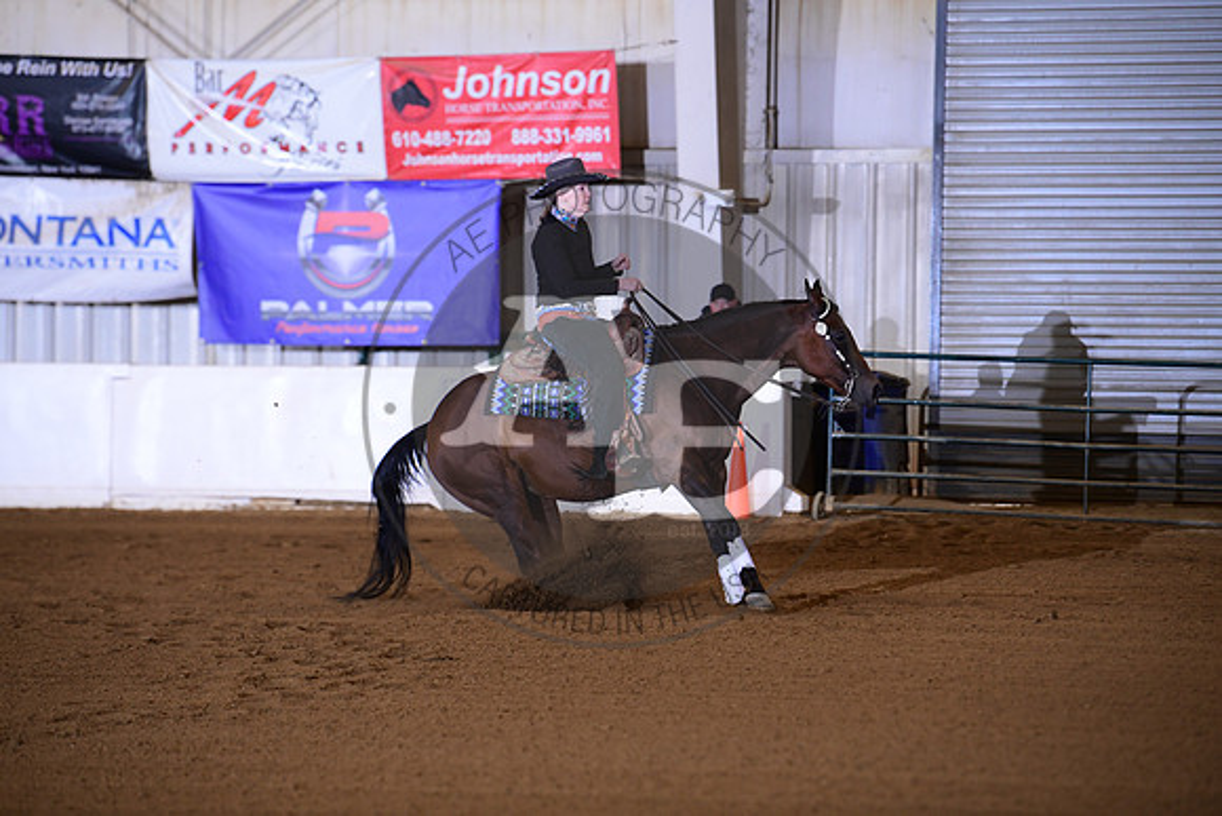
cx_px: 611
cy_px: 408
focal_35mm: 200
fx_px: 6790
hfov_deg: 10.3
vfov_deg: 6.9
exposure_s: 1/200
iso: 2500
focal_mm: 200
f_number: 4
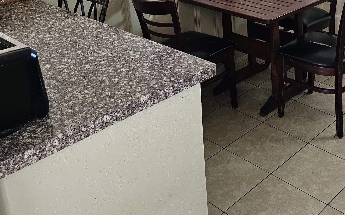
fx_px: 433
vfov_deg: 26.3
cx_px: 249
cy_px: -6
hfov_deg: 42.4
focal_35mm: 46
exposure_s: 1/120
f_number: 1.7
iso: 640
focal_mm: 6.3
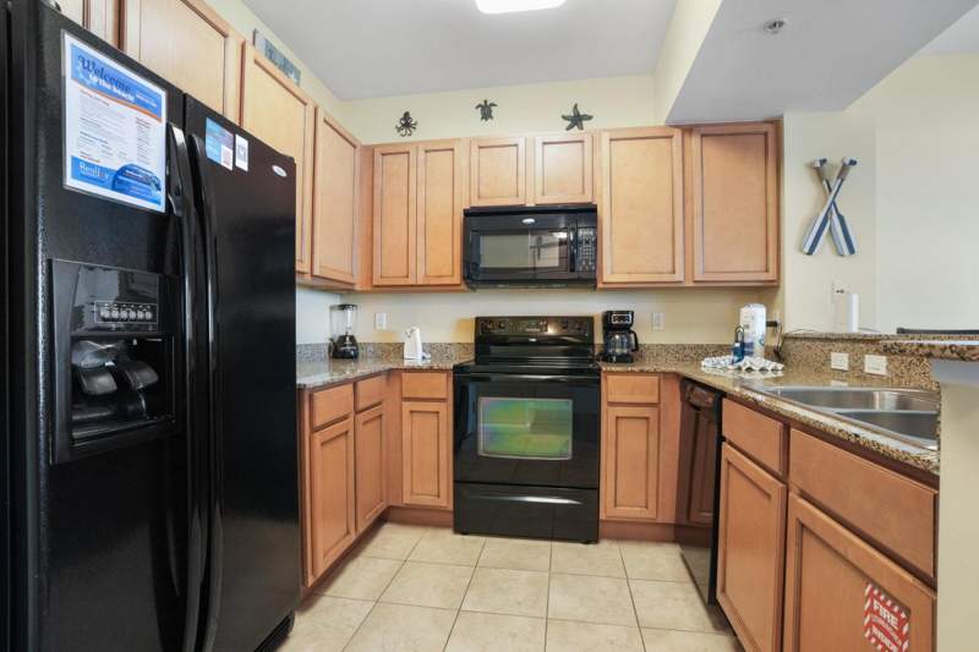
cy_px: 326
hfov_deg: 96.7
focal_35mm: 16
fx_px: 435
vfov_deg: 73.7
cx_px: 490
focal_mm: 16
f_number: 11
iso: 2500
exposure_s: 1/15
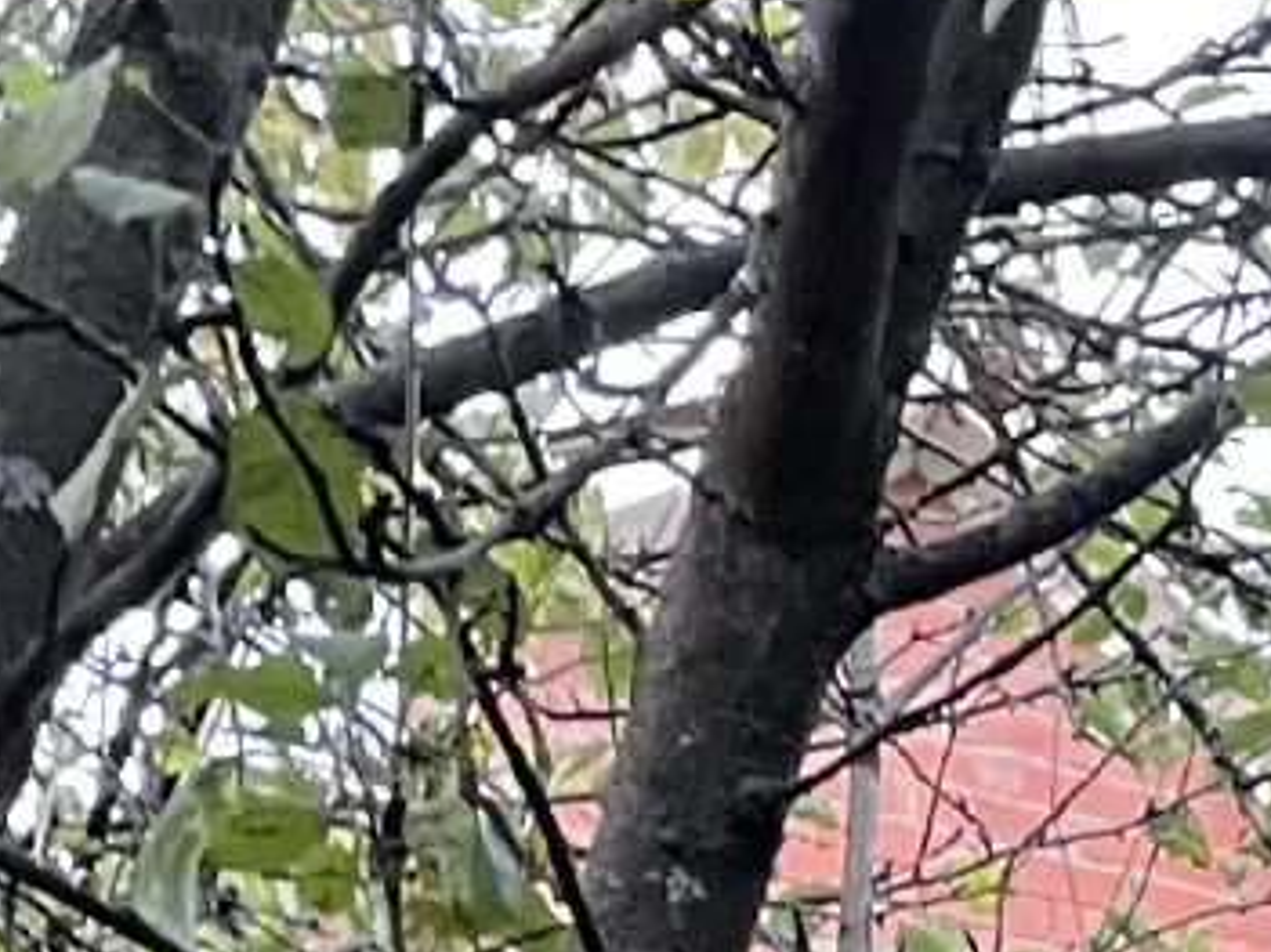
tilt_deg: +13.1
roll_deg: +0.1
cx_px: 1825
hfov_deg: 10.8
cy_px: 3030
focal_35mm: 178
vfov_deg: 7.2
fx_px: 6533
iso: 400
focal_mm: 4.2
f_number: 1.6
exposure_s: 1/60
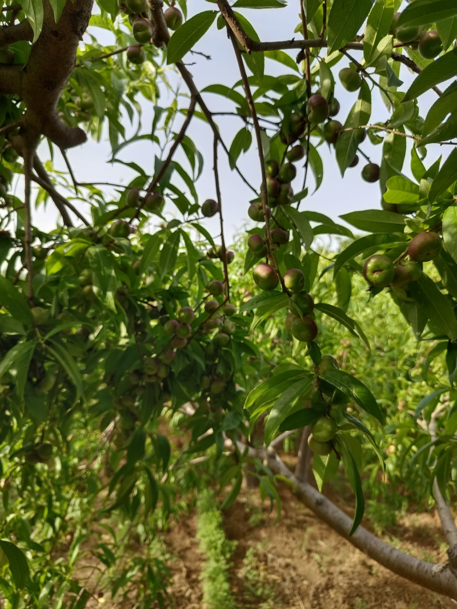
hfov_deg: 58.9
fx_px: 405
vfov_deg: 73.9
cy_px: 304
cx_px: 228
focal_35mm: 23
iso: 100
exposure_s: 1/101
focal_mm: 5.59
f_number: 1.88
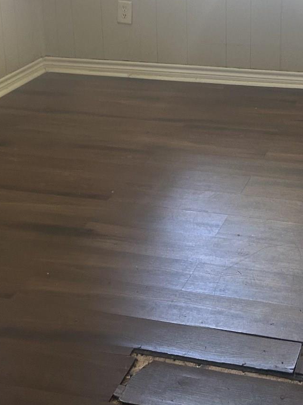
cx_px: 227
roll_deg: -0.4
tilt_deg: -18.1
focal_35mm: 70
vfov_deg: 27.2
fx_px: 817
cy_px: 81
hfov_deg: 20.8
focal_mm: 5.7
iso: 125
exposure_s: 1/69
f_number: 1.5
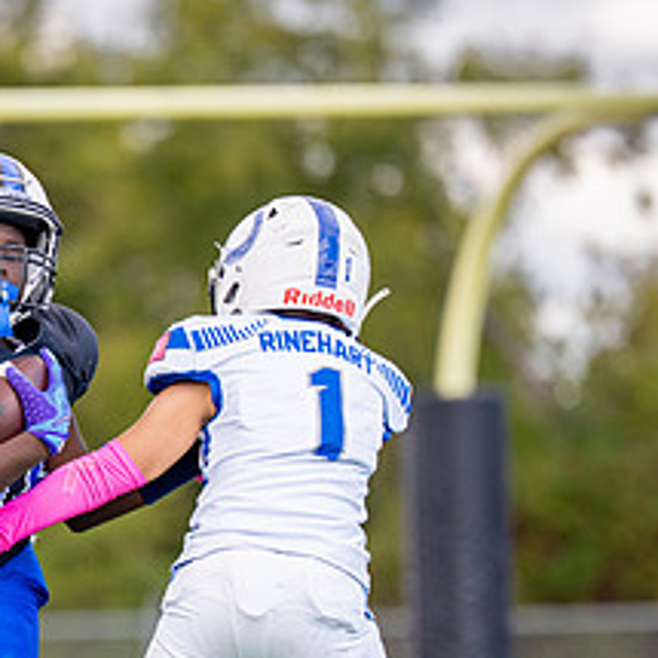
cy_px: 467
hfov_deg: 2.8
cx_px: -65
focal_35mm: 620
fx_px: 13334
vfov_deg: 2.8
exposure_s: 1/2500
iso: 320
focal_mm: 200
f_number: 2.8
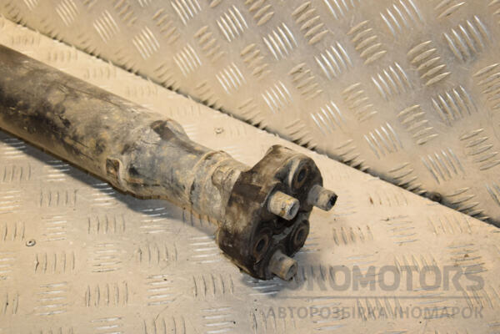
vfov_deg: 21.6
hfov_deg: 31.9
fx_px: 875
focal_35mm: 63
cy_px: 167
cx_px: 250
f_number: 6.3
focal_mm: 42
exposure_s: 1/200
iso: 800
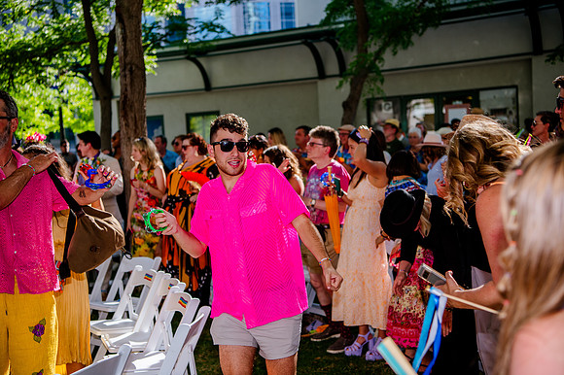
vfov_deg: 27.0
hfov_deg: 39.6
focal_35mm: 50
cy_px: 188
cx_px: 282
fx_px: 783
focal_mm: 50
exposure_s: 1/640
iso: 200
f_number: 3.5
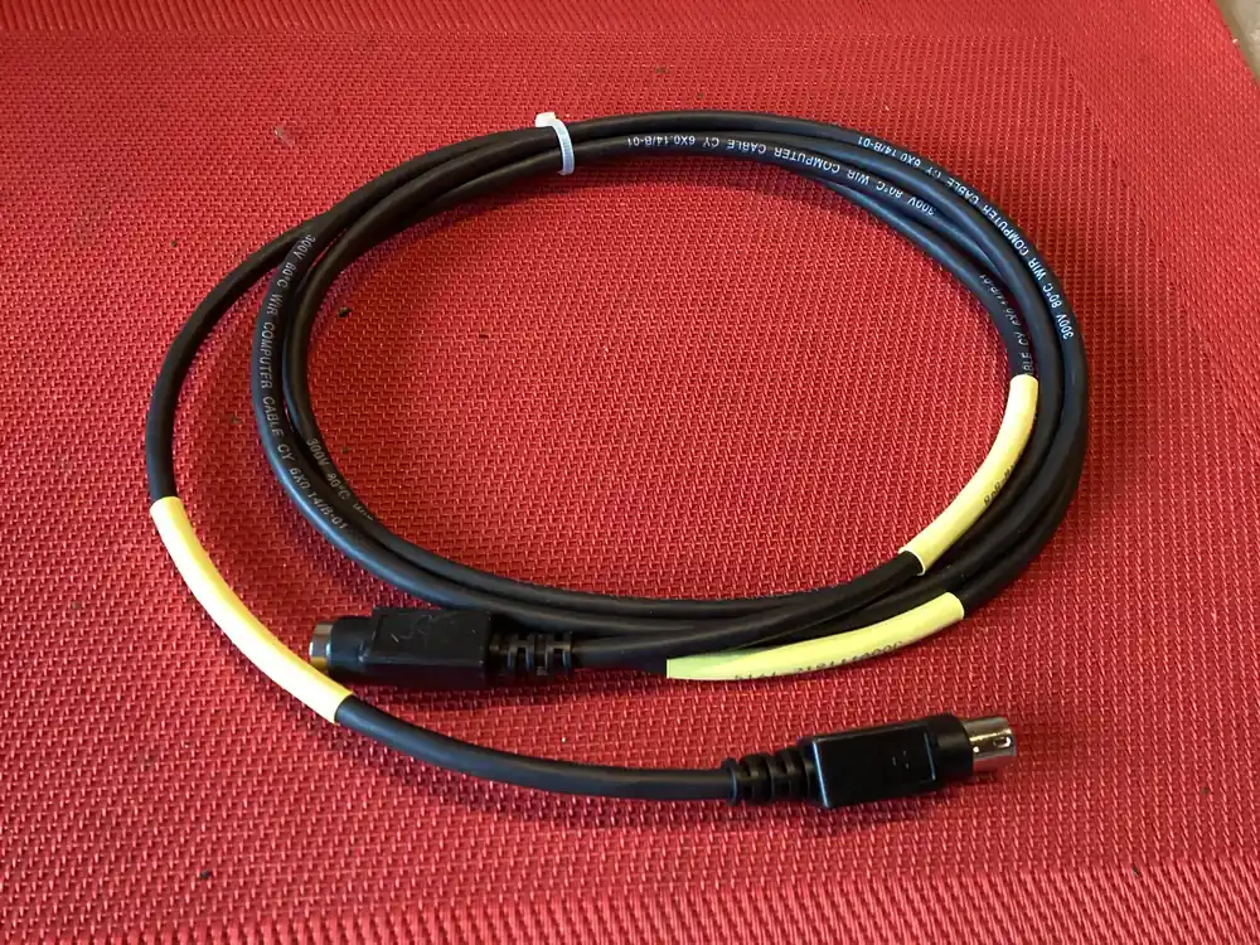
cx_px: 630
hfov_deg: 58.4
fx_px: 1128
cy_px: 472
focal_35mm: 31
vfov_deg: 45.4
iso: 320
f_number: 2.4
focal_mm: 3.3
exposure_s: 1/40
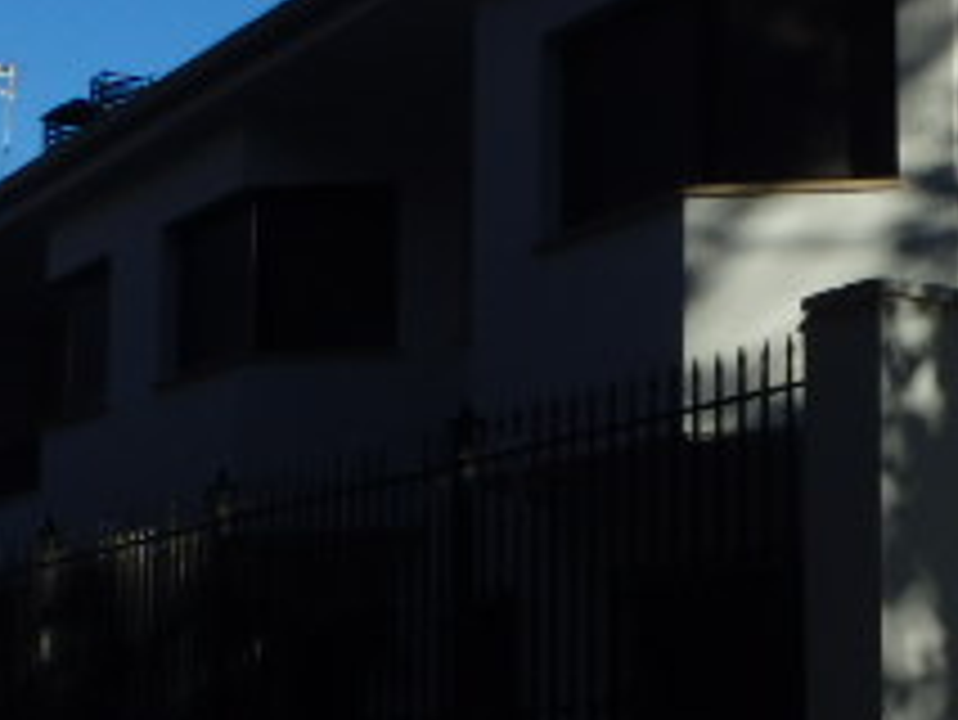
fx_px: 2326
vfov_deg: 17.6
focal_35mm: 84
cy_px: 454
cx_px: 1106
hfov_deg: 21.8
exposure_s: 1/800
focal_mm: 5
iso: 125
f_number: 3.9
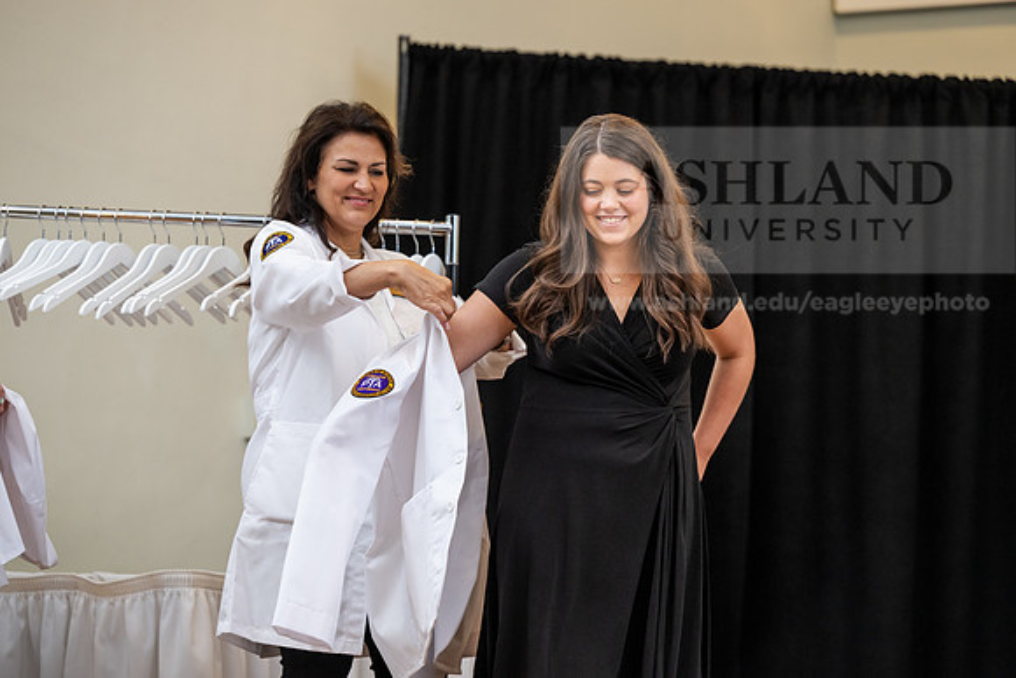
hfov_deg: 15.8
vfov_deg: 10.6
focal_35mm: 130
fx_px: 3670
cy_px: 339
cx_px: 508
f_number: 3.5
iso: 1600
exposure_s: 1/200
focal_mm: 130
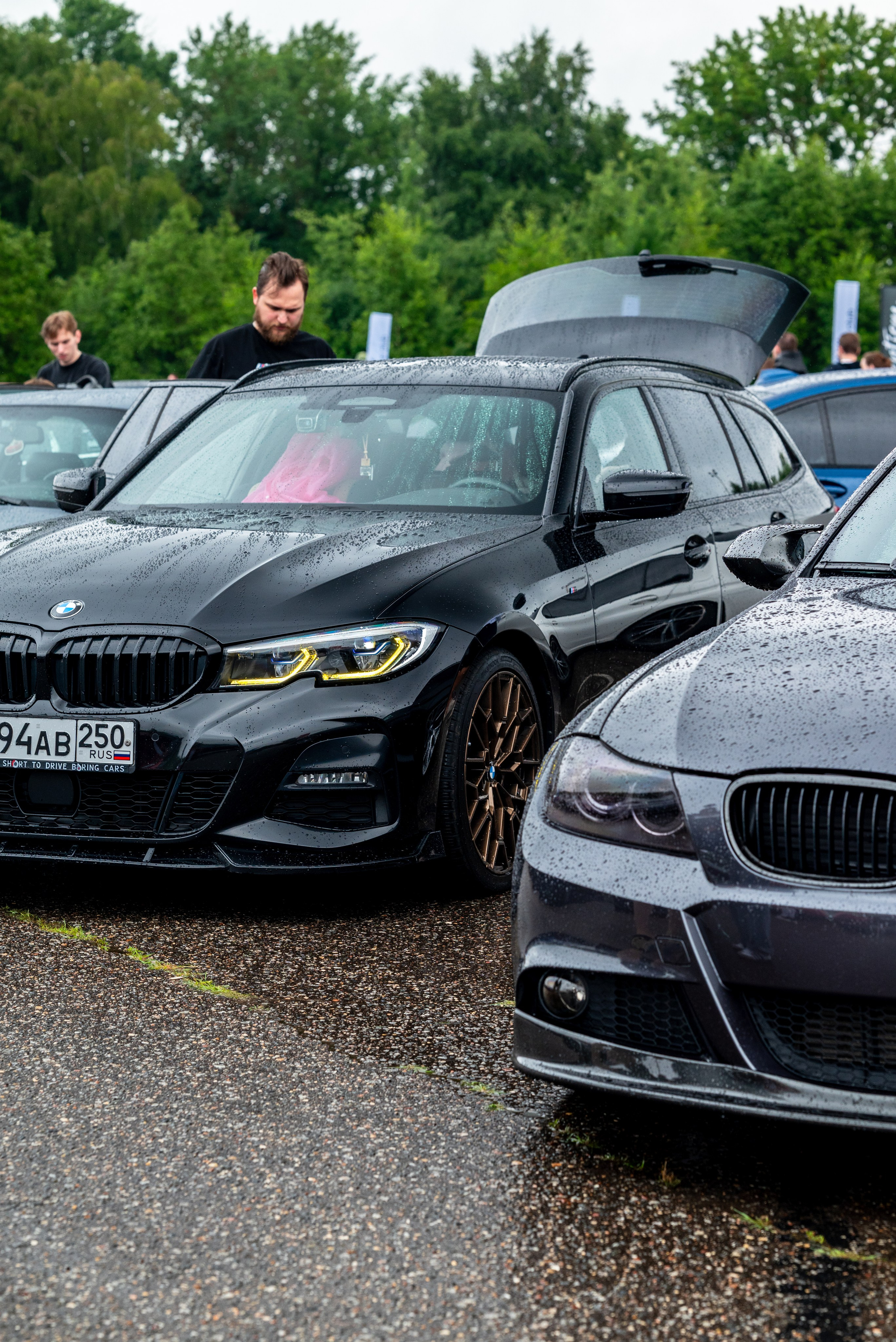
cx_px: 448
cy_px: 671
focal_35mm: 85
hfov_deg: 16.1
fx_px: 3170
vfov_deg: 23.9
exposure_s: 1/800
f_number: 5.6
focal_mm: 85
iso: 400
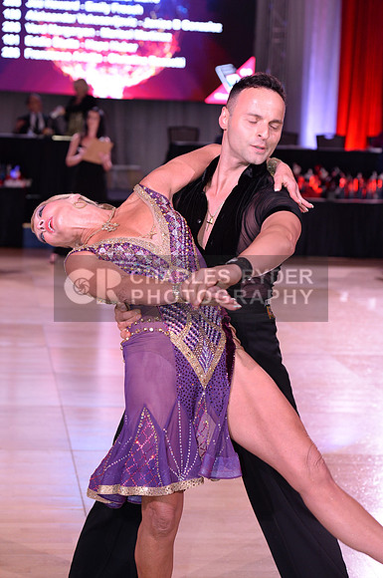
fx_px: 1376
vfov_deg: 23.7
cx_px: 192
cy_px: 289
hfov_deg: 15.8
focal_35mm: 86
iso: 1600
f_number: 5
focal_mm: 86
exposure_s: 1/250
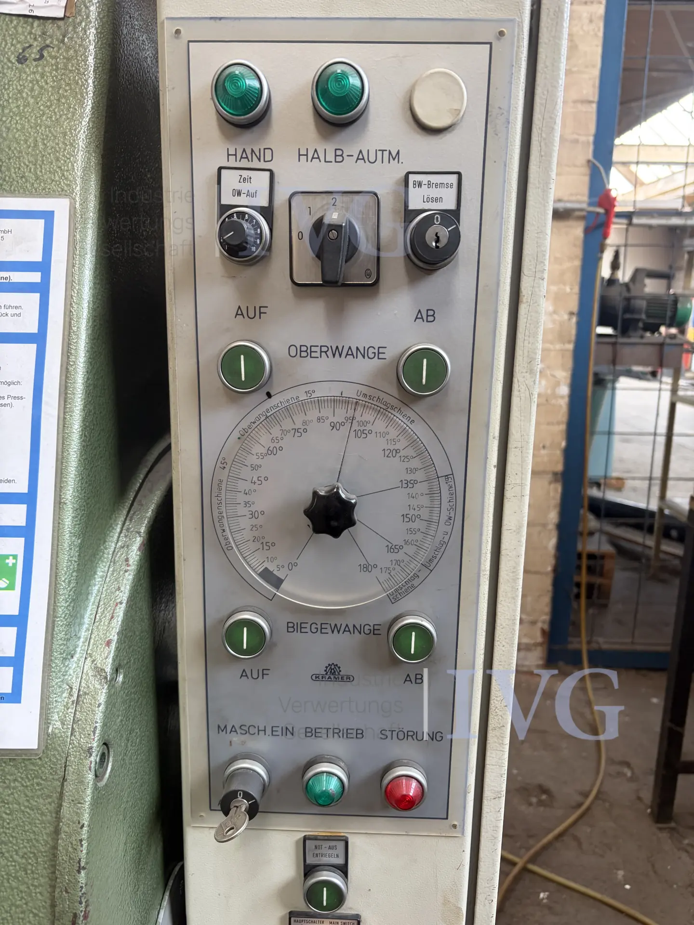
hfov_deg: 53.1
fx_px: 695
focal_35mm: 26
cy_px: 462
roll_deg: -0.3
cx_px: 347
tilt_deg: -10.7
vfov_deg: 67.3
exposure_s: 1/60
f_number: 1.6
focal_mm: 5.96
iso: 160
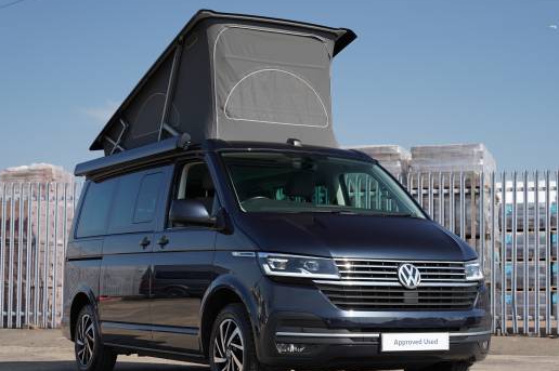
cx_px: 295
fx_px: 1123
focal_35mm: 72
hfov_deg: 28.0
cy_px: 223
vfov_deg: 18.8
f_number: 5
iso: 320
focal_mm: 58.3
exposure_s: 1/1000
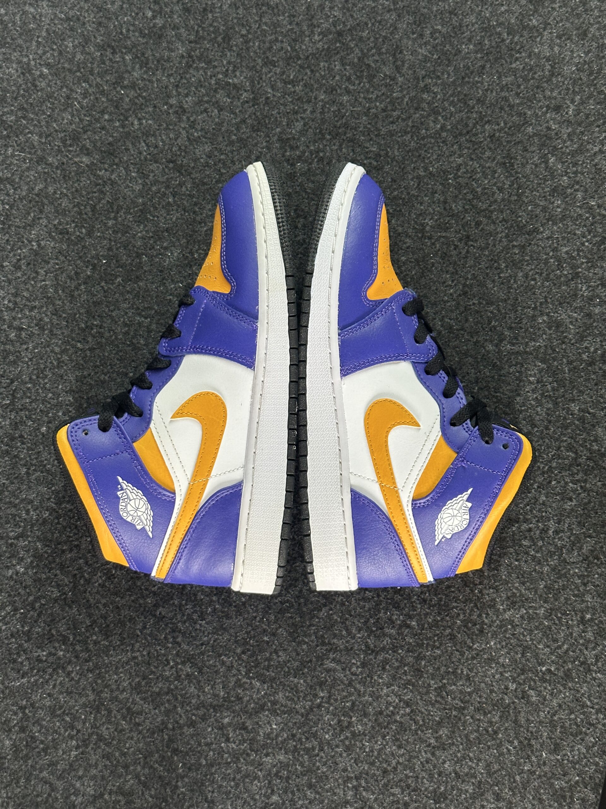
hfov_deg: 30.3
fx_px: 1120
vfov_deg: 39.7
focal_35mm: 48
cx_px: 303
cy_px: 404
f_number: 1.78
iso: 250
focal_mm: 6.86
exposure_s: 1/51
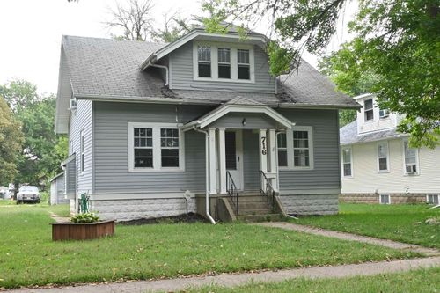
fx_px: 513
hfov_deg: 46.4
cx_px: 220
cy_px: 146
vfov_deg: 31.9
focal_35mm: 42
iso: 400
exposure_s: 1/50
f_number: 11
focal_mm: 28
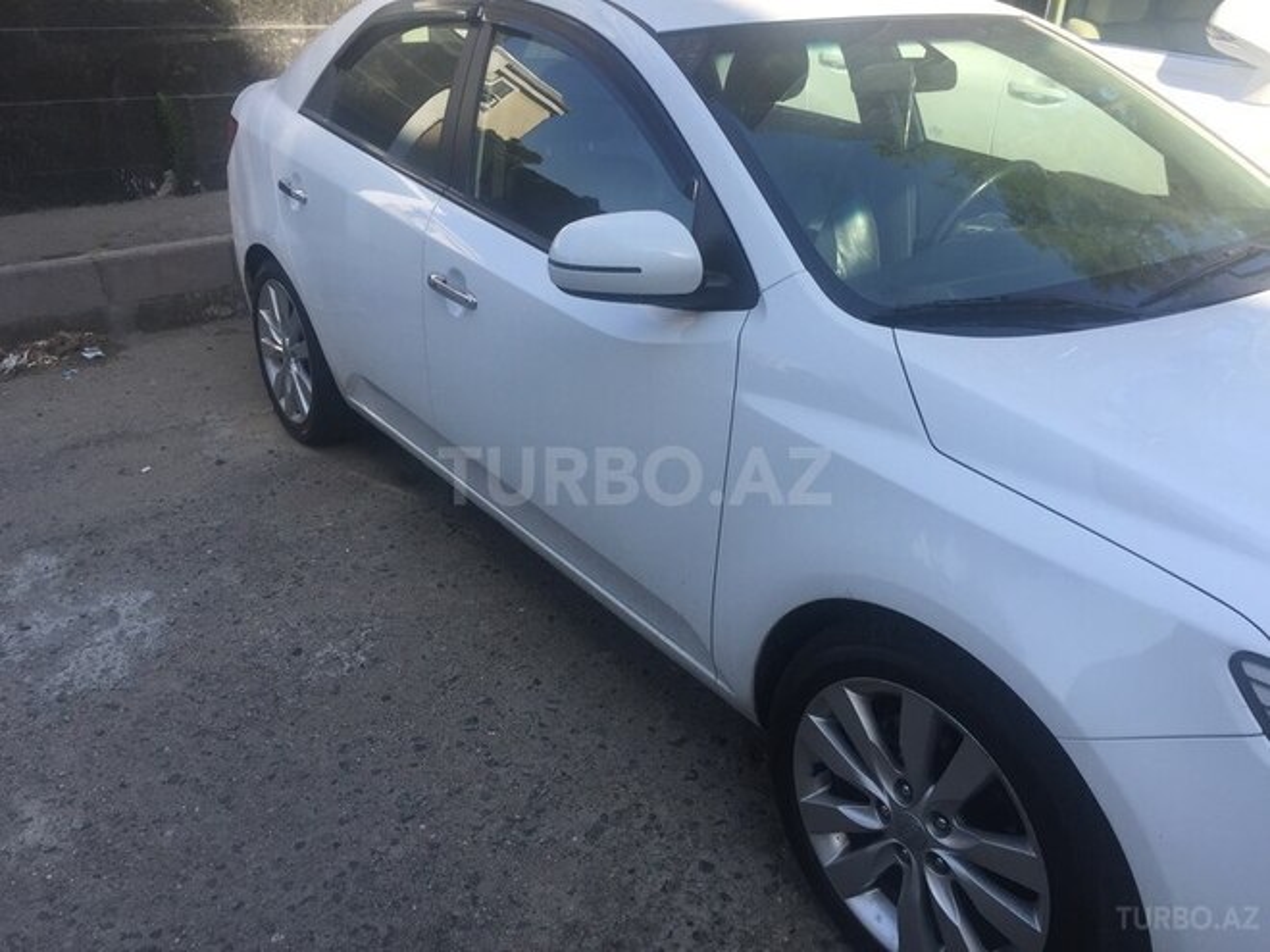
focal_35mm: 29
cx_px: 635
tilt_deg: -23.7
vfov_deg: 48.2
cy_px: 476
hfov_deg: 61.7
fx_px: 1064
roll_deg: -0.9
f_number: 2.2
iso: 32
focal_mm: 4.15
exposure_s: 1/719
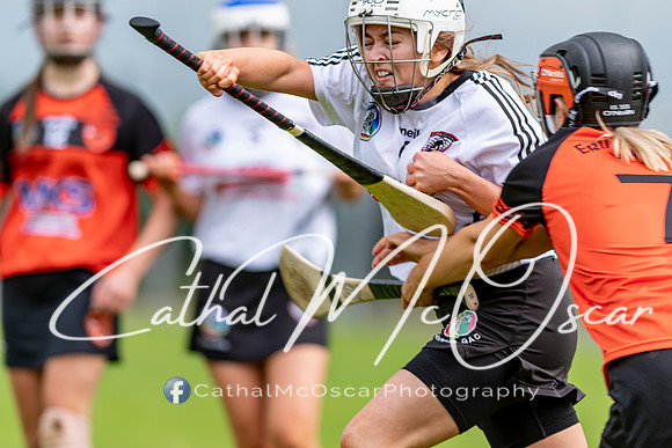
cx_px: 336
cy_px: 224
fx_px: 8402
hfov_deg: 4.6
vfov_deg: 3.1
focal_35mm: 450
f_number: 2.8
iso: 100
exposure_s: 1/1000
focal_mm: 300
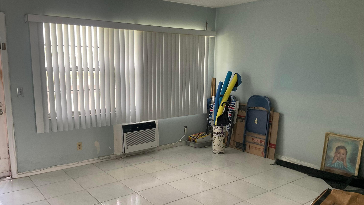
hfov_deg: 61.0
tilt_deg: -10.9
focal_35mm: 32
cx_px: 180
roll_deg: -1.3
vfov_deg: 36.6
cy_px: 118
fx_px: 309
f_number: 1.8
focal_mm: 3
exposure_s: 1/60
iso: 64
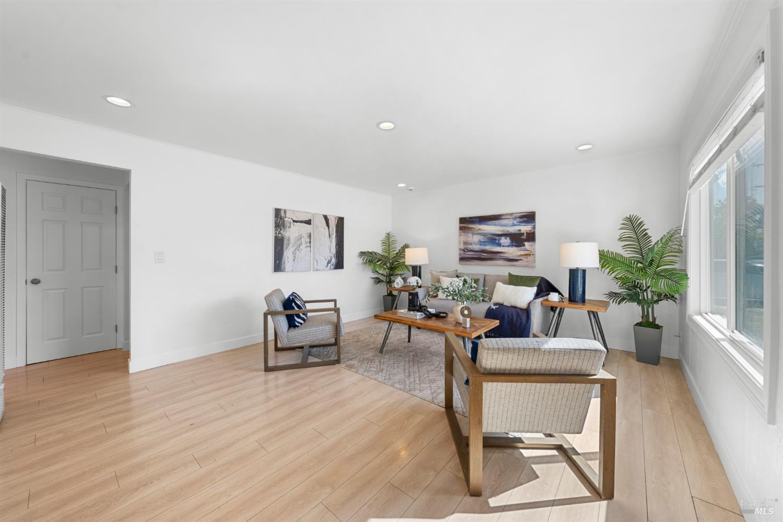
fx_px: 283
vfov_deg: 85.4
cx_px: 392
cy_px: 261
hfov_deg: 108.3
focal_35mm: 13
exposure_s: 1/6
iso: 125
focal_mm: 13
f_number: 8
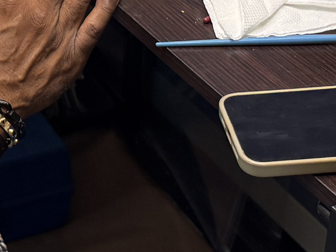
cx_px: -93
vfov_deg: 11.0
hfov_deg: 14.5
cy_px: -81
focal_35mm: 131
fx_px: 1272
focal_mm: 6.76
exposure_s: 1/60
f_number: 1.78
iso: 125
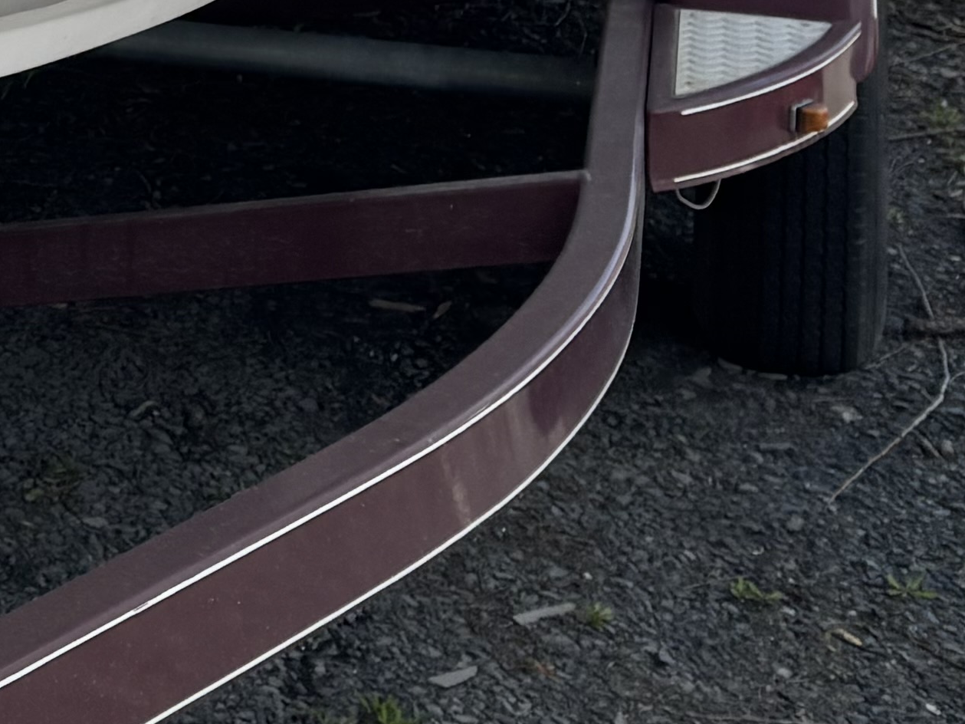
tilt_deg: -3.6
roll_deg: -0.1
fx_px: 3289
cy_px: -591
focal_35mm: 118
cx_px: -658
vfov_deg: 11.6
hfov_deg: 14.9
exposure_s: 1/4082
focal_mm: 5.96
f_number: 1.6
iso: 50
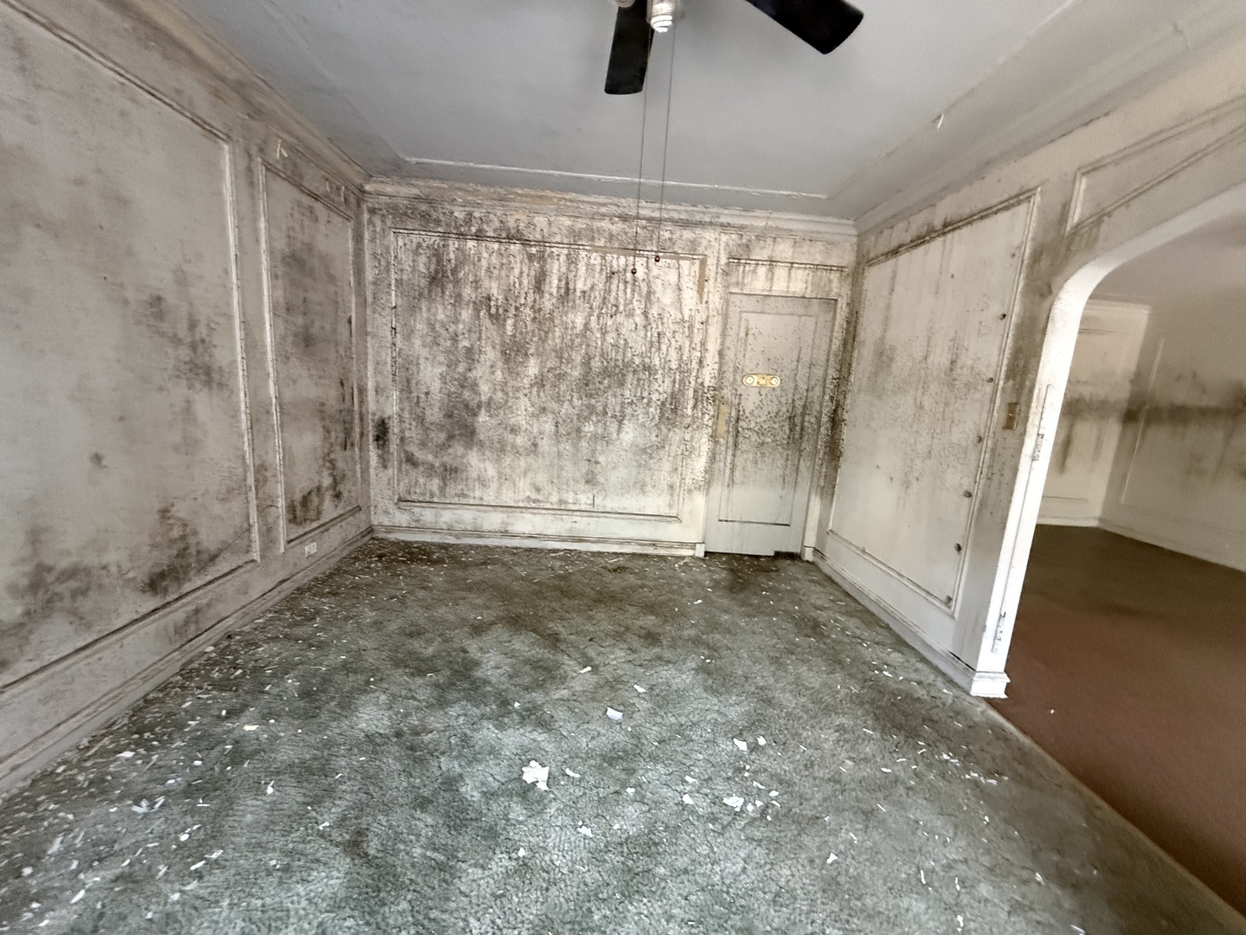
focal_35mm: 14
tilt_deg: -3.3
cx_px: 623
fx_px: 504
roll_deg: -3.4
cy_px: 468
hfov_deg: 102.1
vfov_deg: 85.7
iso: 800
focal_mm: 2.22
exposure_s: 1/60
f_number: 2.2
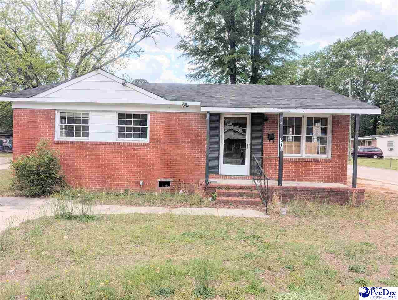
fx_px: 276
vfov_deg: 56.9
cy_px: 150
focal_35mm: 24
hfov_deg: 71.5
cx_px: 199
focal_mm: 6.9
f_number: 1.68
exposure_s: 1/1706
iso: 23
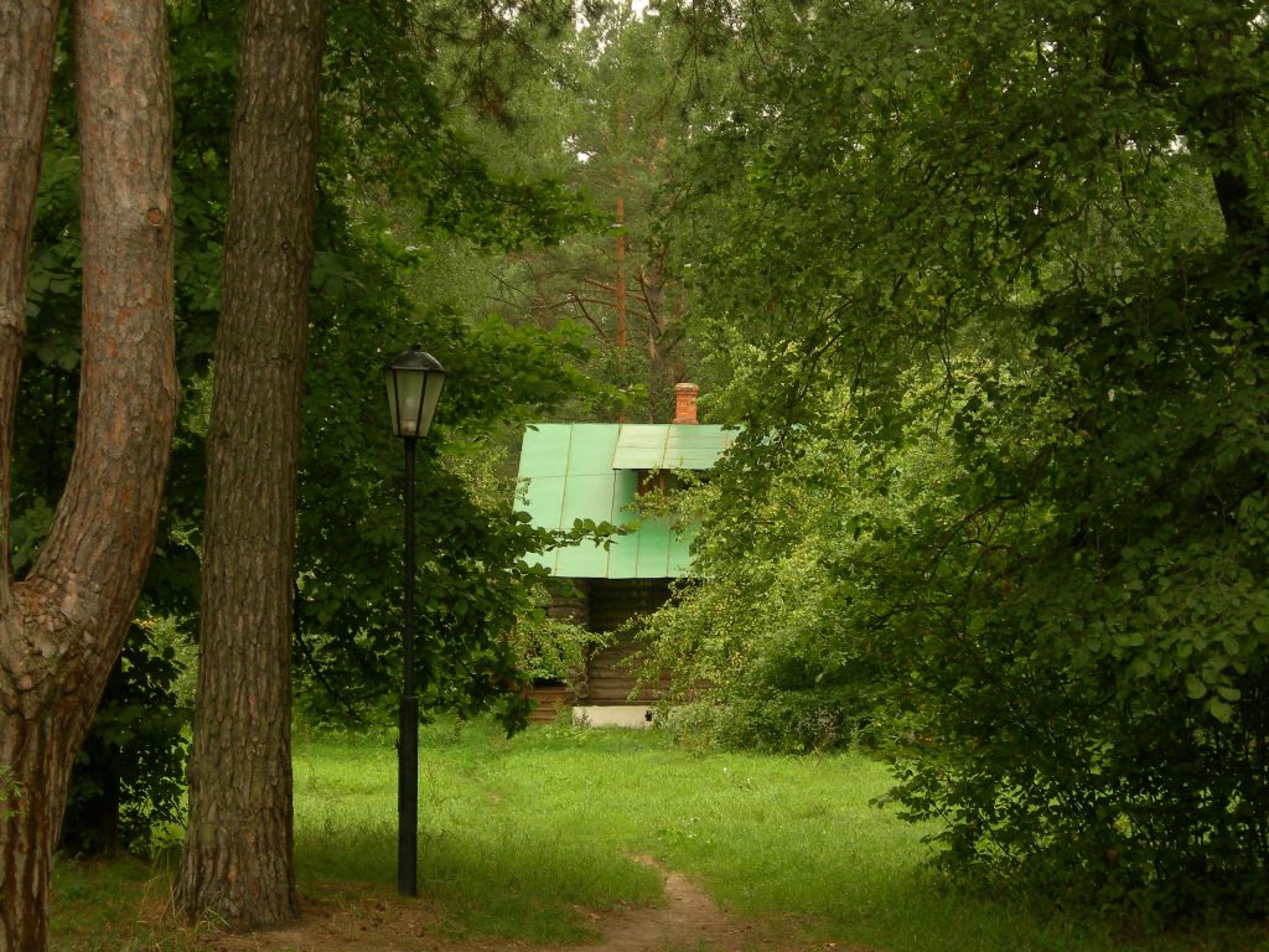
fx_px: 3006
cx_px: 634
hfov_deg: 23.8
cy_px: 476
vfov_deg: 18.0
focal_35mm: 82
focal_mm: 17
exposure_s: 1/60.2
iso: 50
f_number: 4
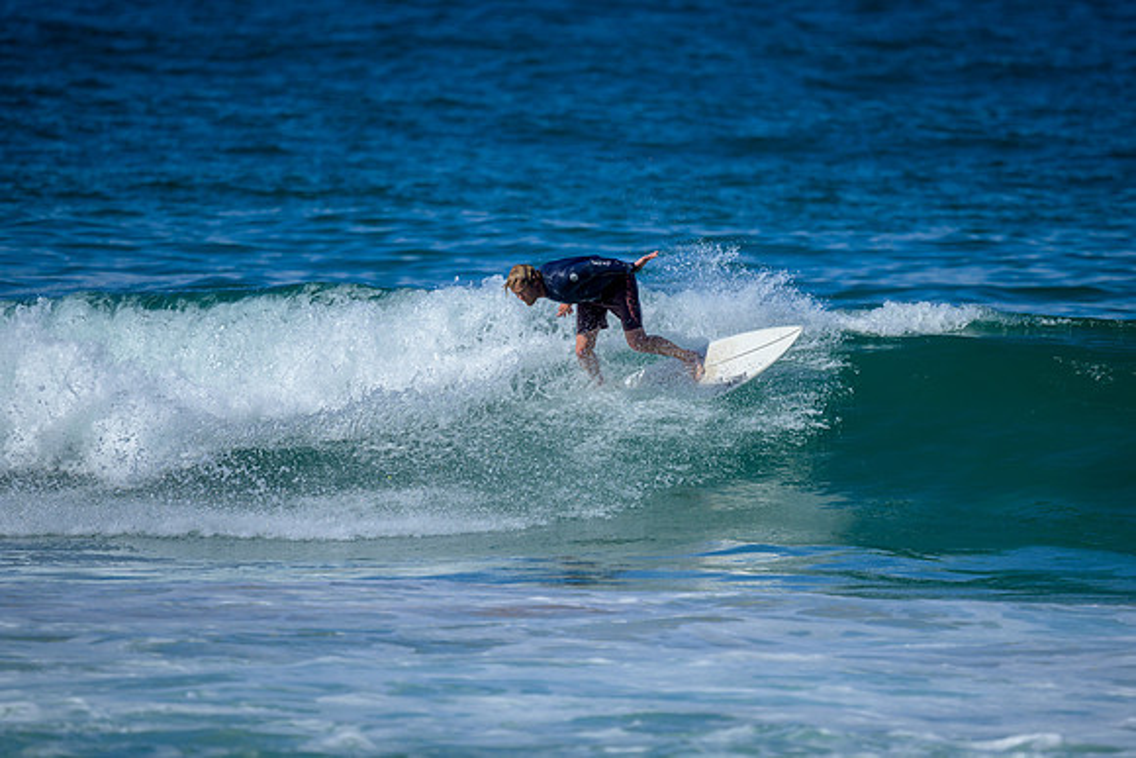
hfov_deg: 2.6
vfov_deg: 1.7
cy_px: 379
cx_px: 568
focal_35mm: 800
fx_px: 25249
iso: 250
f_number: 6.3
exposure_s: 1/2500
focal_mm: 800
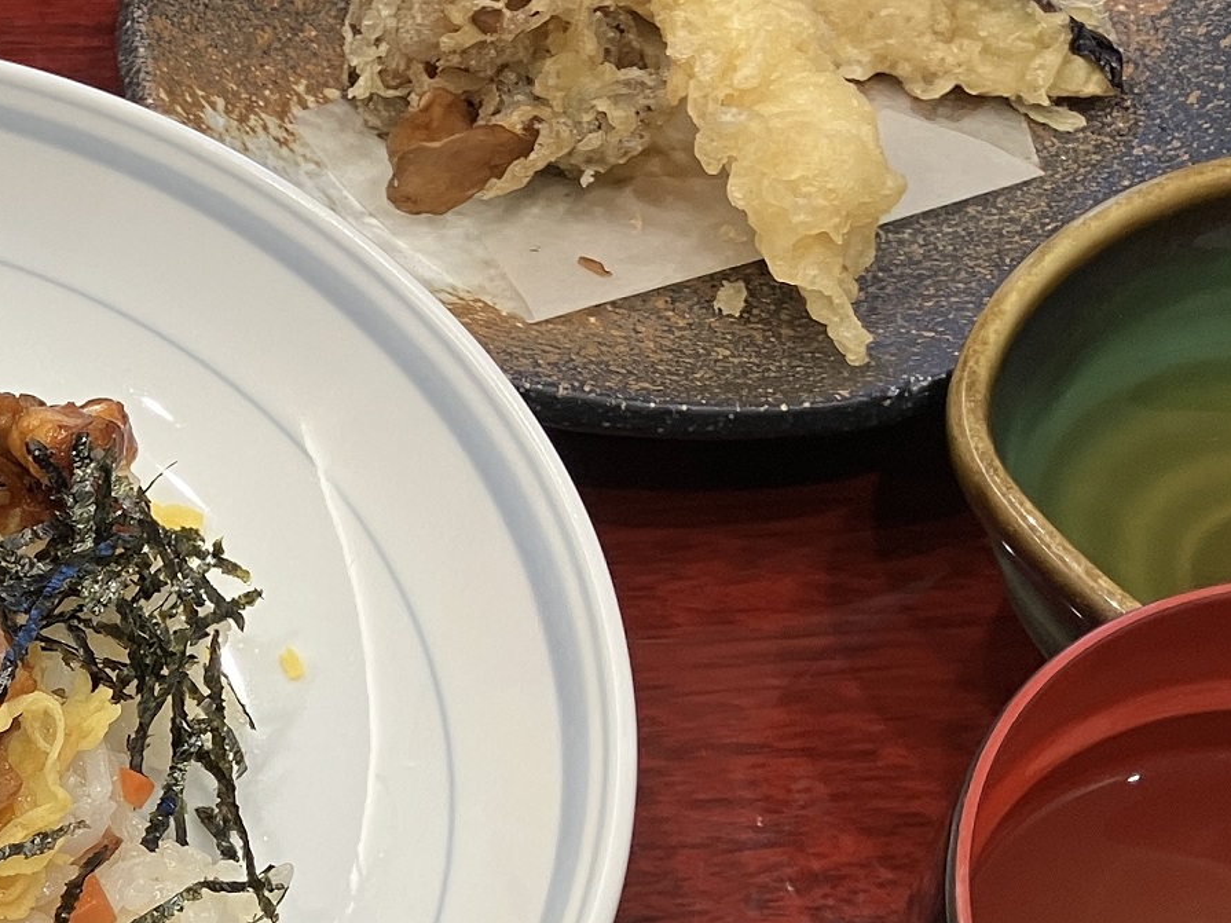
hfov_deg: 22.2
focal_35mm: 82
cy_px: 824
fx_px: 2916
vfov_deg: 17.7
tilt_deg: -55.6
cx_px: -210
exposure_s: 1/50
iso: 40
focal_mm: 3.99
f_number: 1.8
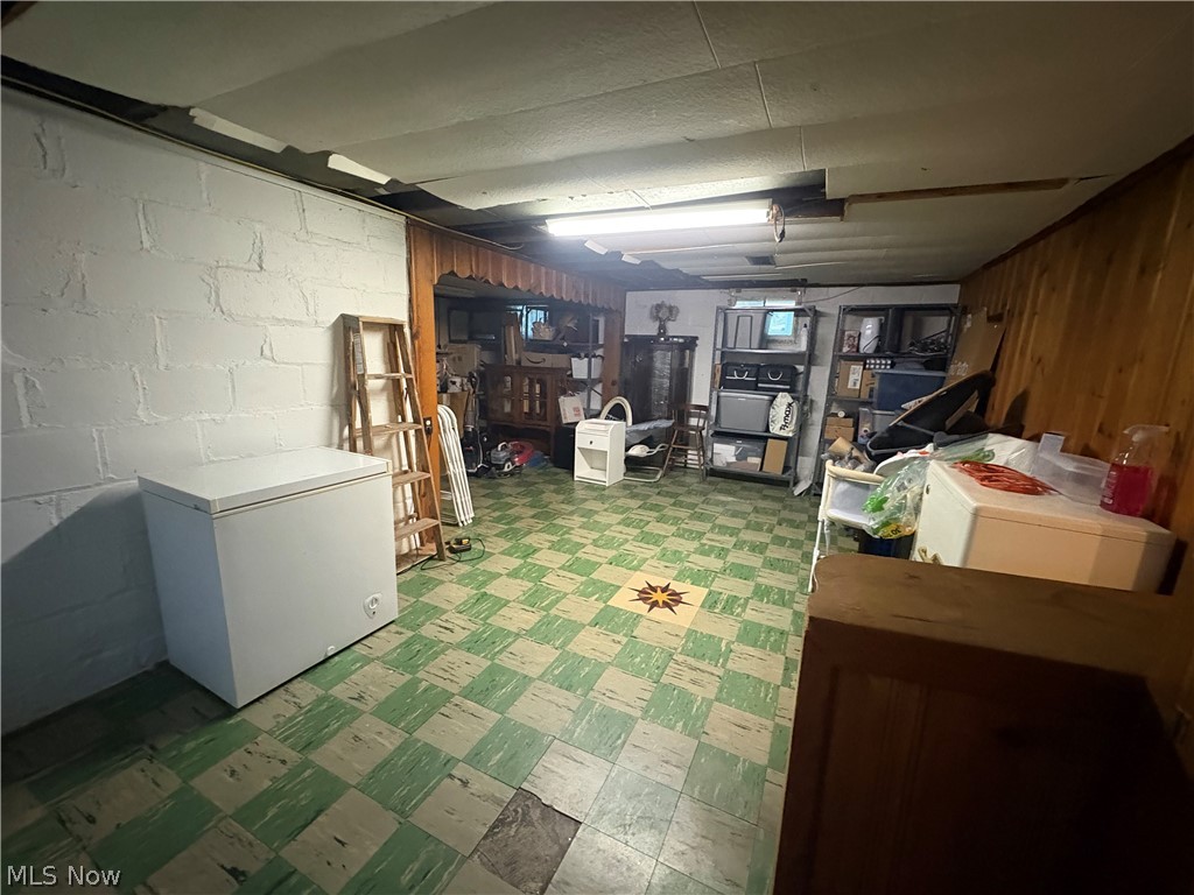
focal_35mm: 14
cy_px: 448
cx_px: 597
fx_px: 483
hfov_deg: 102.1
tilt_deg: -10.9
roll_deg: -1.1
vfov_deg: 85.7
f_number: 2.2
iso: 1000
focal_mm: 2.22
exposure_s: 1/30
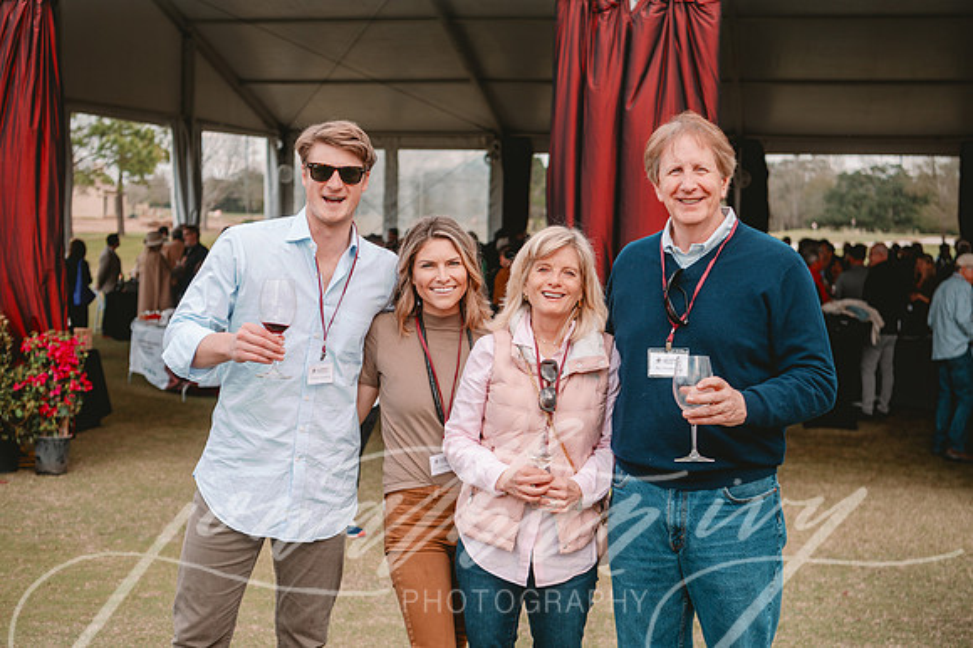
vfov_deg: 25.7
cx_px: 486
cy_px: 324
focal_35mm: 53
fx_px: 1420
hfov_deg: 37.8
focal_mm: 50
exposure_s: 1/640
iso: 100
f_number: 3.5
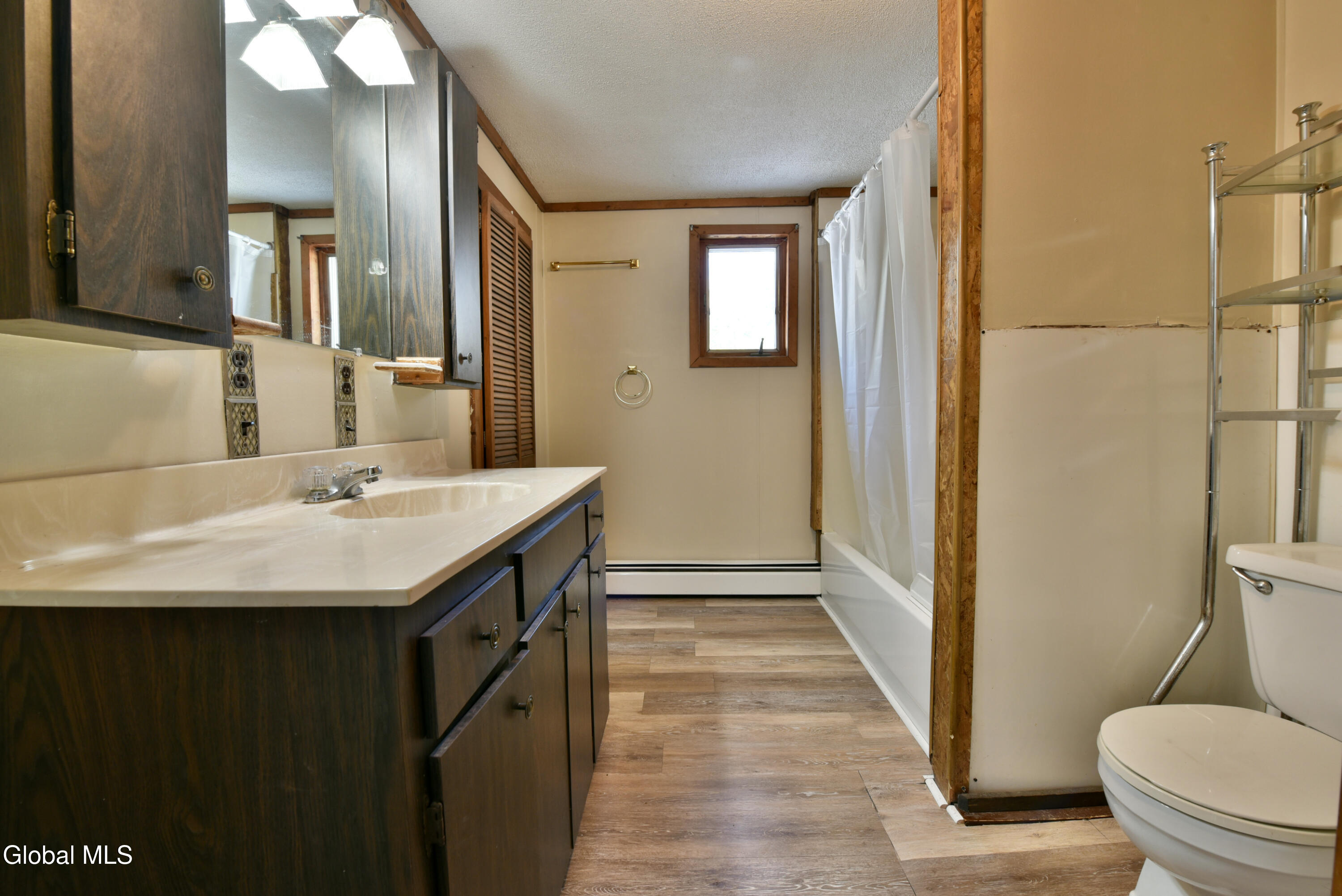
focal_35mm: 14
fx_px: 522
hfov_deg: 104.2
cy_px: 448
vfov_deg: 81.3
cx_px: 671
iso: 800
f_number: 10
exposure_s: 1/10
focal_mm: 14
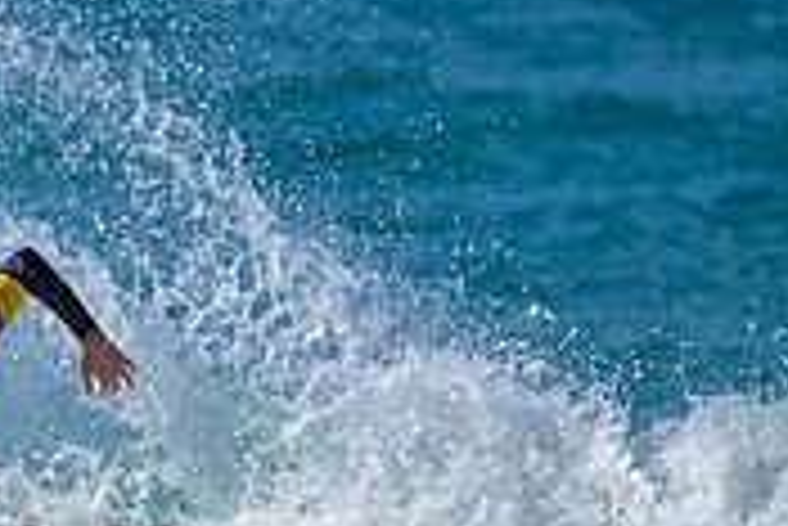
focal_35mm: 2654
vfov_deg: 0.5
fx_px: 58140
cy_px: 510
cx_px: -261
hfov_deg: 0.8
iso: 250
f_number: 6.3
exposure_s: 1/2000
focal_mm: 800
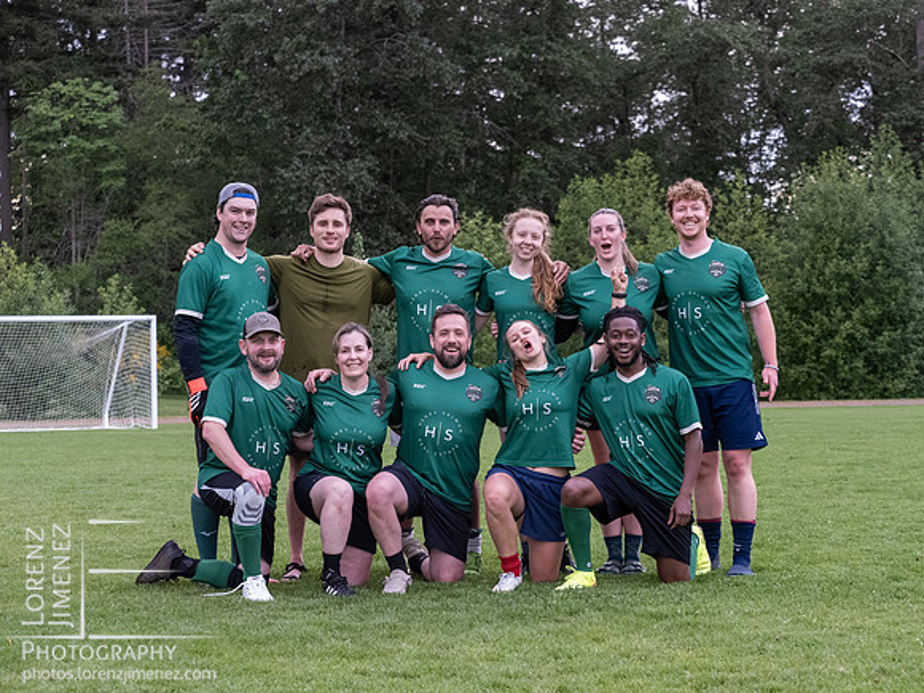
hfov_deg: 21.8
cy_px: 346
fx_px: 2402
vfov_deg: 16.4
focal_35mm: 90
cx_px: 462
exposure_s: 1/1000
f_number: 4
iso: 4000
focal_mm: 45
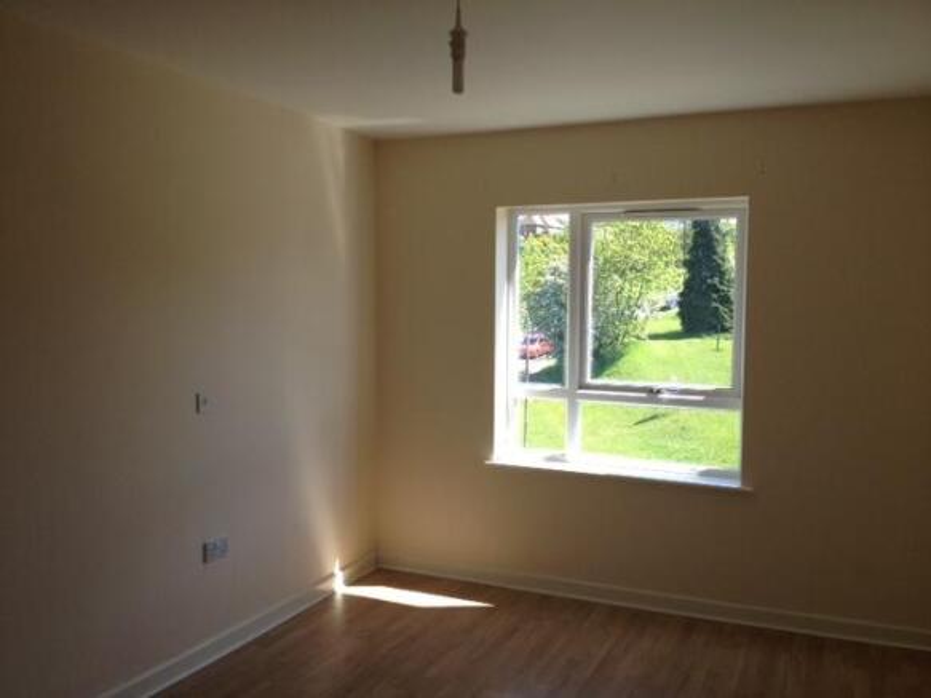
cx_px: 466
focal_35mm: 35
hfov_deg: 52.6
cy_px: 349
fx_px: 941
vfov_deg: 40.7
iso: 64
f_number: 2.4
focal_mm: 4.28
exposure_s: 1/245
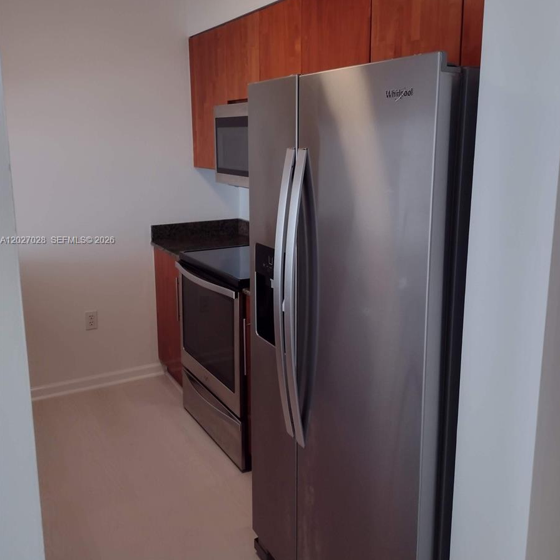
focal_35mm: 32
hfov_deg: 51.1
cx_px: 280
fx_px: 586
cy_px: 241
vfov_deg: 50.9
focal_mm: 4.71
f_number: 1.7
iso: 188
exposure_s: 1/120
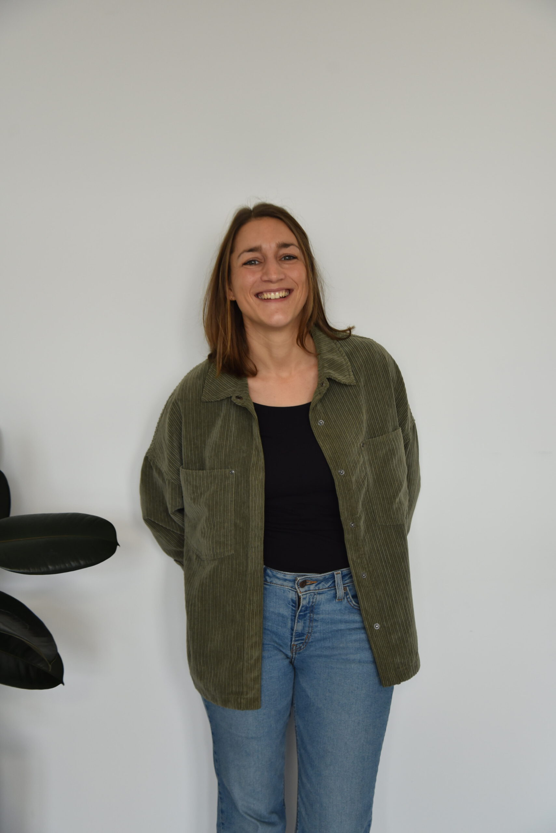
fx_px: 1041
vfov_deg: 43.6
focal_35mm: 45
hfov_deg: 29.9
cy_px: 416
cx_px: 278
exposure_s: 1/60
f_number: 4.2
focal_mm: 45
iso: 900
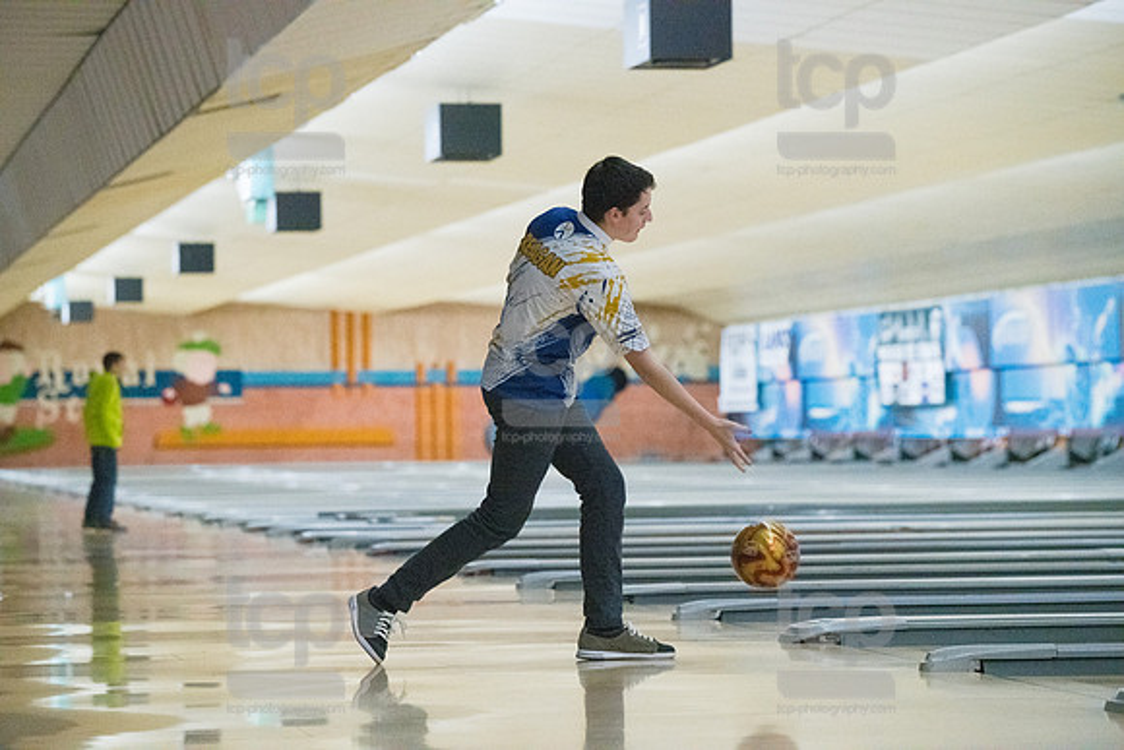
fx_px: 3904
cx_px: 562
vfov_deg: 11.0
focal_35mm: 125
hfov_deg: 16.4
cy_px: 375
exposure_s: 1/1000
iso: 10000
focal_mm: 125
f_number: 4
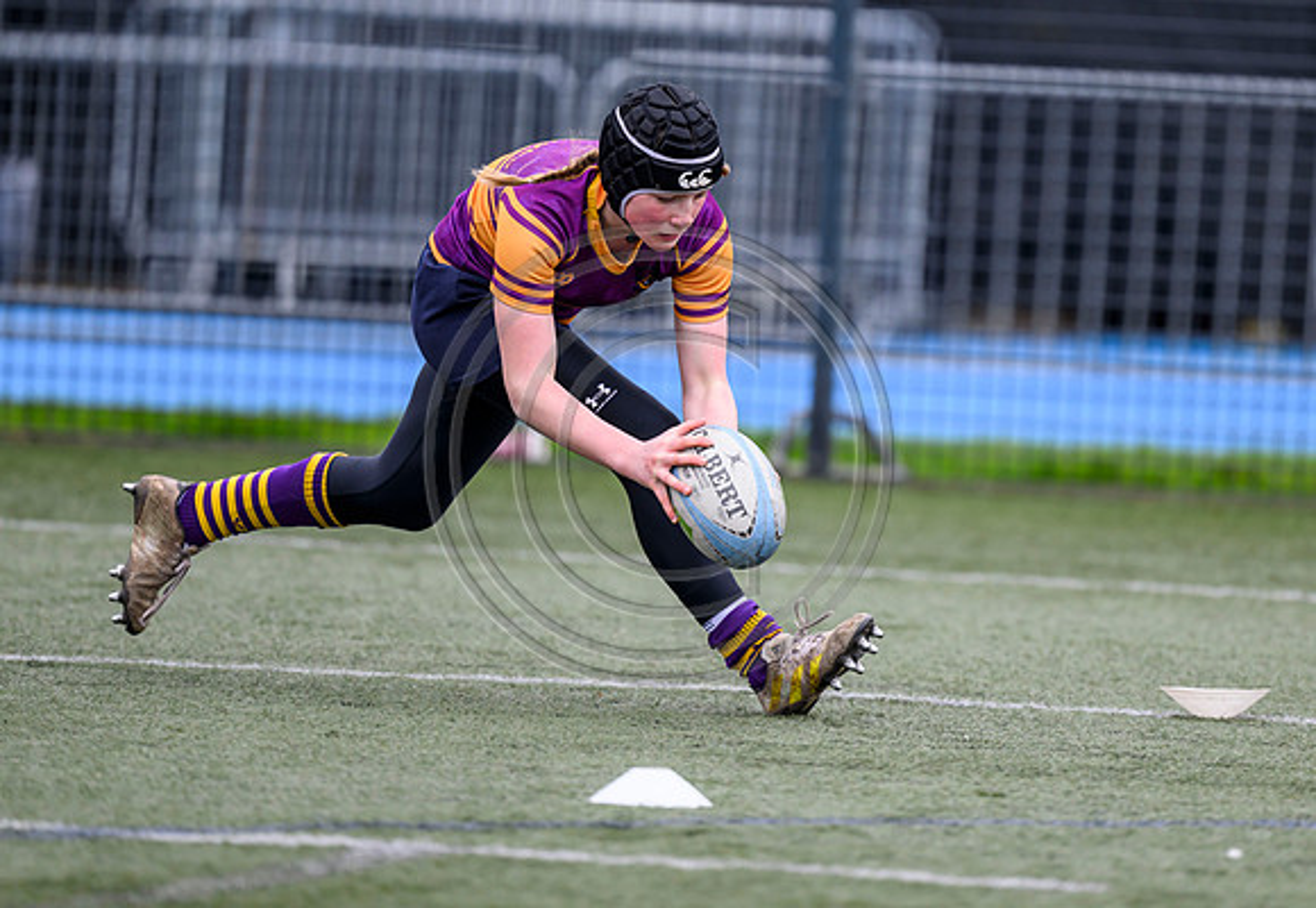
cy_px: 328
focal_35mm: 522
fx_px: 19301
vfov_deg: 2.7
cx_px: 693
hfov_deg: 3.9
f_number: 3.2
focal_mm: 400
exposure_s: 1/1600
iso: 500
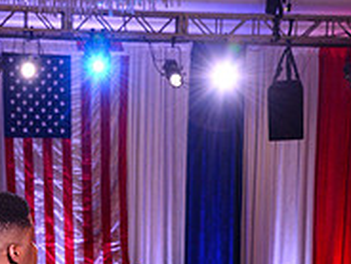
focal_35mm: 139
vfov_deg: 10.1
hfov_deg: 14.2
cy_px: 459
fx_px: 1409
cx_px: 100
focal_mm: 46
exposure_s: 1/250
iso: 2500
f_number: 6.3
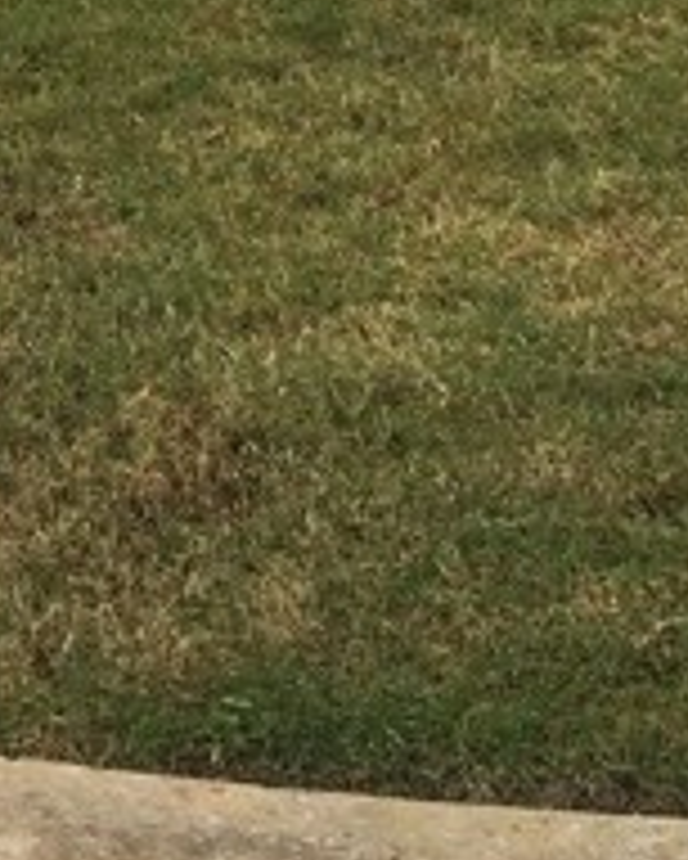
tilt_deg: -3.3
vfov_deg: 14.8
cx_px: -58
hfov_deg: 13.3
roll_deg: +1.5
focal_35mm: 114
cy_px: -675
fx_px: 2899
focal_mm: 4.15
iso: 25
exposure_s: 1/450
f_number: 2.2
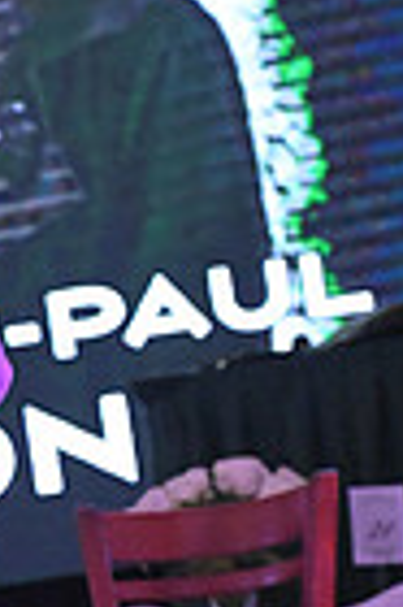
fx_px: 8500
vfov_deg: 4.1
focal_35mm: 505
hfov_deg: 2.7
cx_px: -401
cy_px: 828
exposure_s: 1/400
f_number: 7.1
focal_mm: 122
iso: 6400
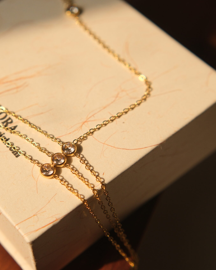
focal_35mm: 71
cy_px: 135
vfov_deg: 26.8
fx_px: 567
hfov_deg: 21.4
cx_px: 53
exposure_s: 1/800
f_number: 3.6
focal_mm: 33
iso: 640
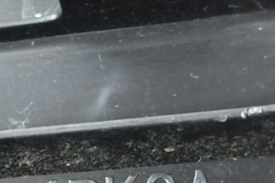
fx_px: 1275
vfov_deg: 8.1
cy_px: 205
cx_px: 5
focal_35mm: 167
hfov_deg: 12.2
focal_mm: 5.31
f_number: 1.7
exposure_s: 1/17
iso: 1000
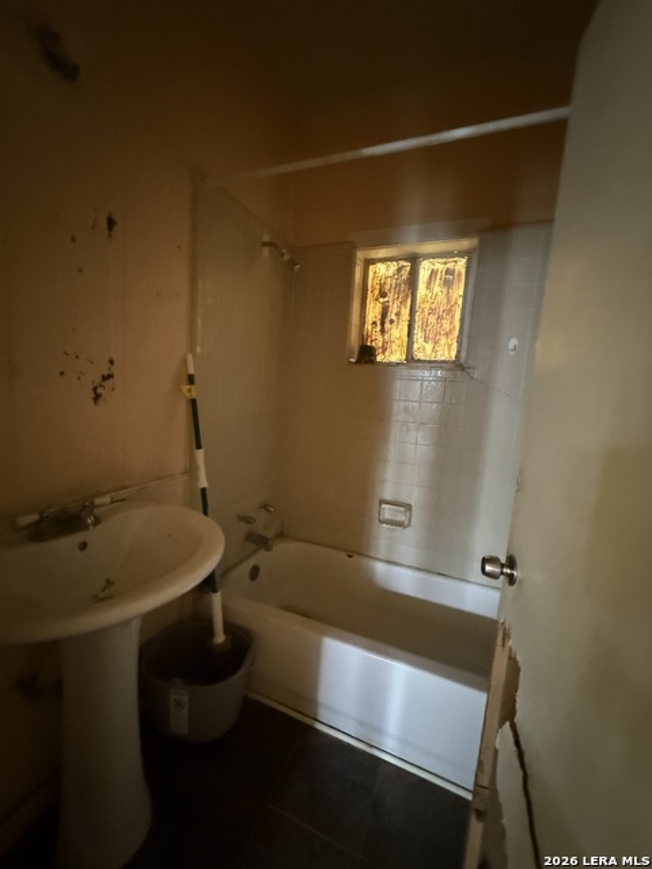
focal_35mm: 14
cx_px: 326
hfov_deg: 85.7
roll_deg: +0.3
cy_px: 434
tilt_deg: -5.6
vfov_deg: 102.1
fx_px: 352
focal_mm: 2.22
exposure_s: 1/36
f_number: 2.2
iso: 1600
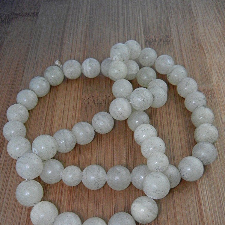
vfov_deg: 40.6
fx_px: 302
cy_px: 145
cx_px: 114
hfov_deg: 40.9
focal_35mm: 41
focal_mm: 6.2
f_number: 7.2
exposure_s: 1/30
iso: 800
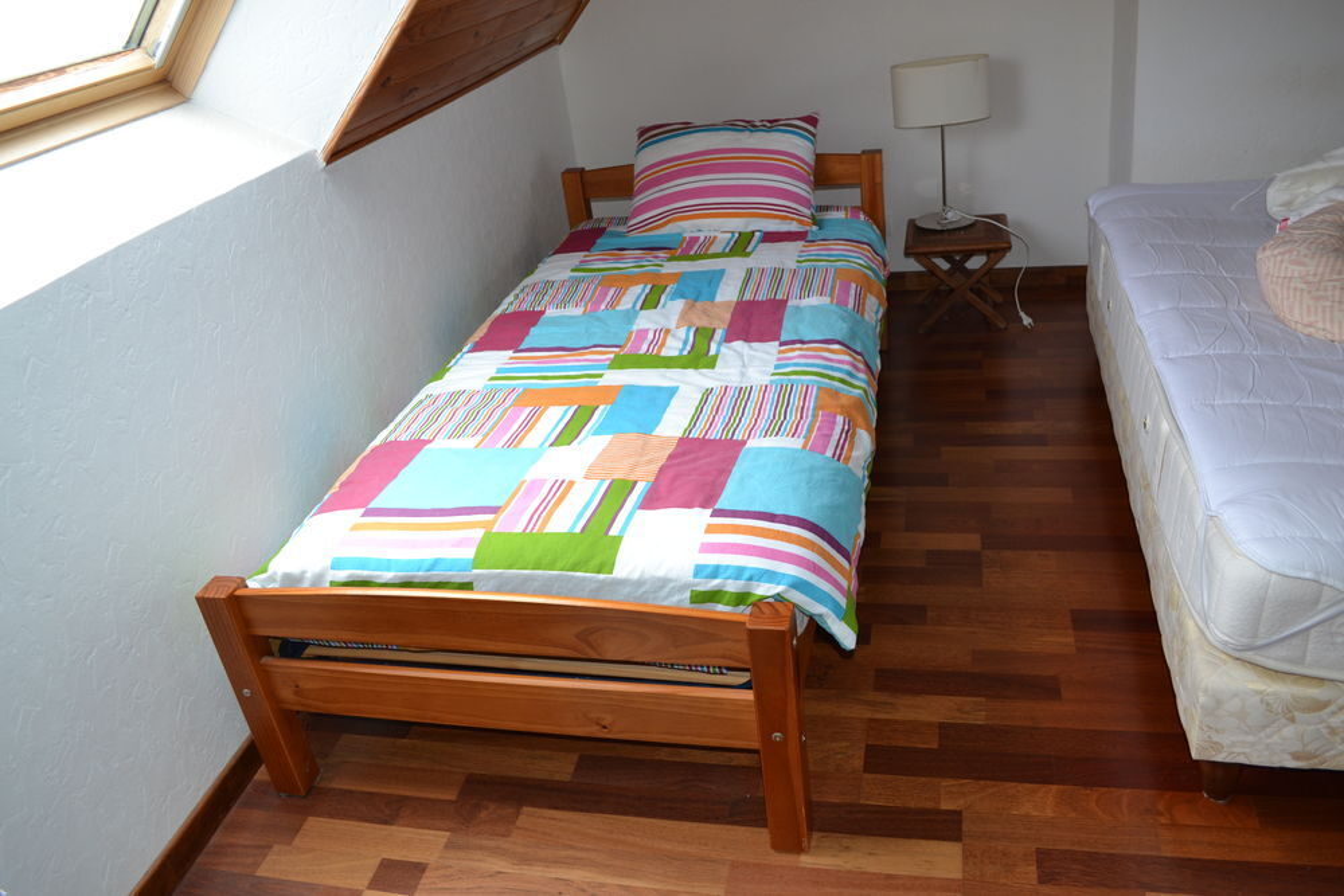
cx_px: 672
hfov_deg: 67.4
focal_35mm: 27
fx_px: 1008
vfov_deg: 47.9
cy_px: 448
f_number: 4
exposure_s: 1/125
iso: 320
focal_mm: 18
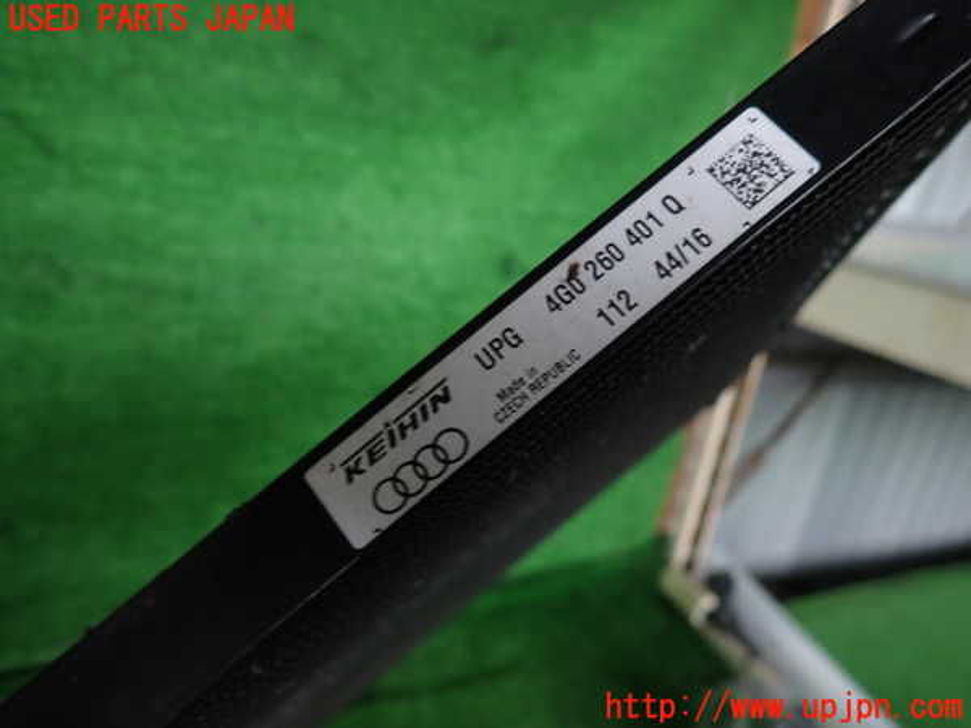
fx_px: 701
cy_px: 364
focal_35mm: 25
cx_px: 486
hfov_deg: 69.4
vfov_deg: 54.9
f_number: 2
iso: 100
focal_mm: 4.5
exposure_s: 1/60
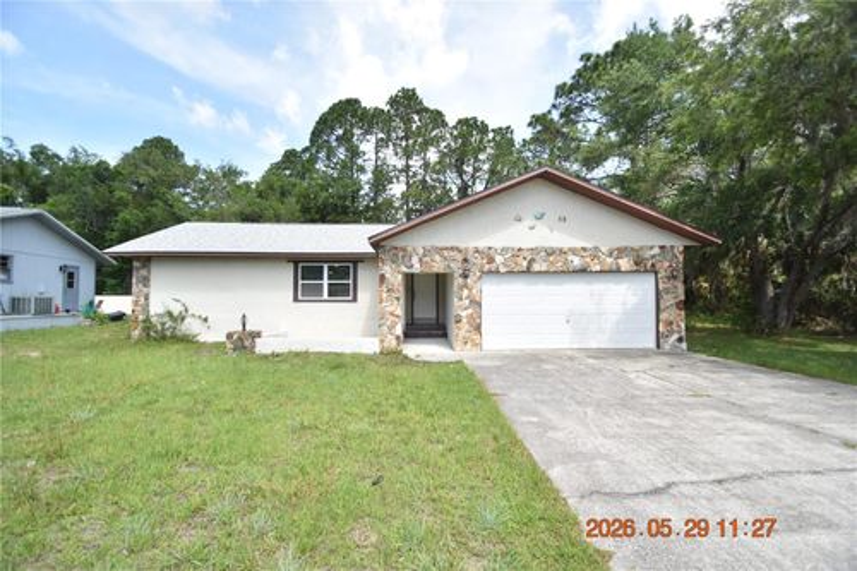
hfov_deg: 100.4
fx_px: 357
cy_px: 286
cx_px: 428
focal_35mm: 15
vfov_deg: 77.3
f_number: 3.5
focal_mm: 10
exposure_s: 1/3000
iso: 800
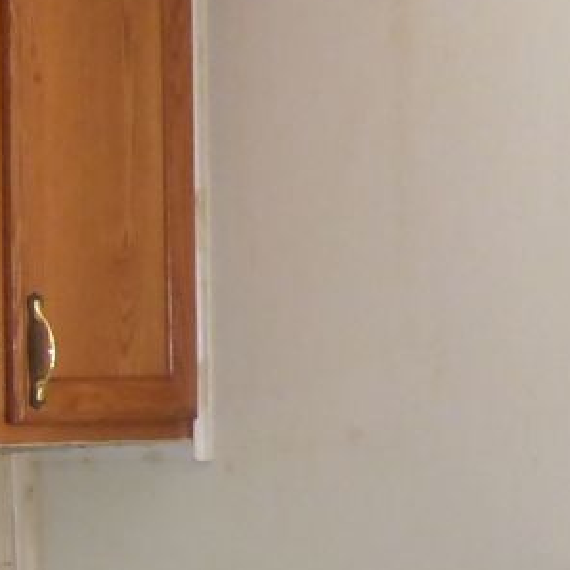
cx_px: -492
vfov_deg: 11.8
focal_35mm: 147
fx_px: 2739
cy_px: 435
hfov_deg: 11.0
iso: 500
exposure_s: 1/60
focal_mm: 5.78
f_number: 3.4
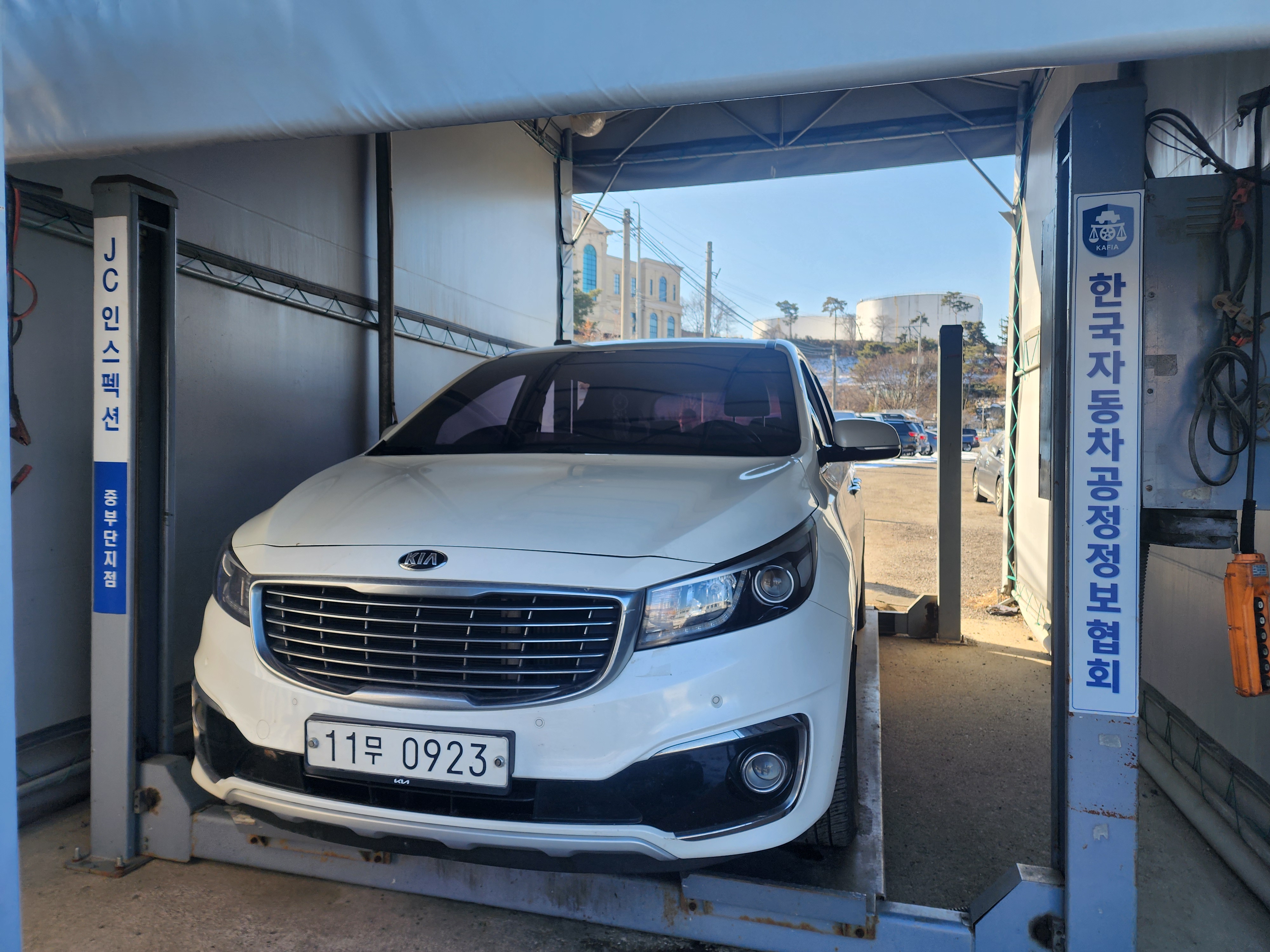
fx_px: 844
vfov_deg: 58.9
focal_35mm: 23
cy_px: 476
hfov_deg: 73.9
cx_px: 635
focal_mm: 6.4
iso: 12
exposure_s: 1/234
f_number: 1.8
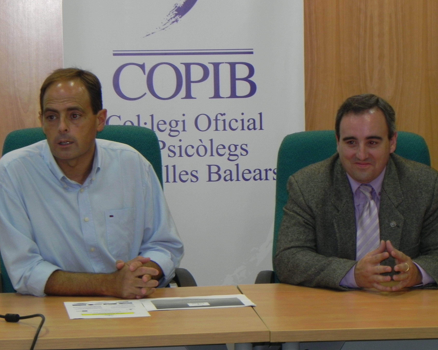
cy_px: 174
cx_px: 230
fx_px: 1957
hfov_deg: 12.8
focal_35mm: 151
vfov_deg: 10.2
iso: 200
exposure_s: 1/30
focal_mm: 25.7
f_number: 4.5
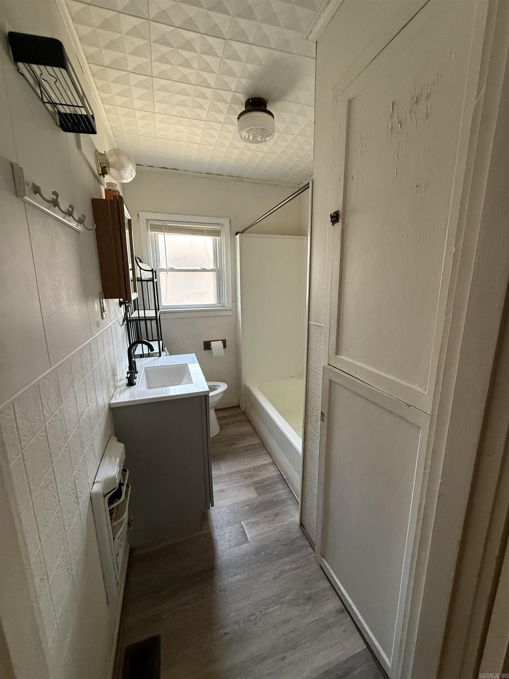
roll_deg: +0.1
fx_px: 274
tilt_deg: -12.1
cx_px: 254
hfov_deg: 85.7
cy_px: 340
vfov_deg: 102.1
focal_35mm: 14
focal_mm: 2.22
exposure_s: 1/74
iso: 320
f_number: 2.2
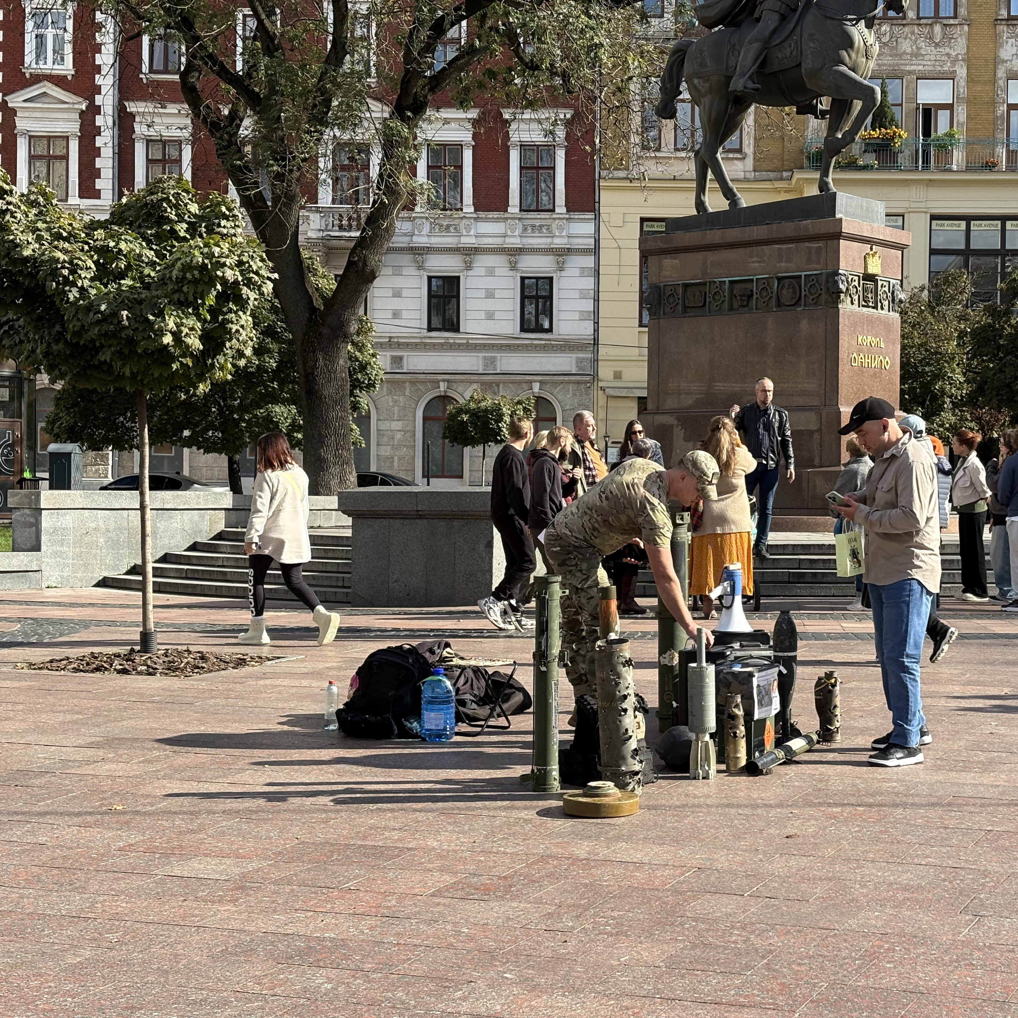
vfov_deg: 27.7
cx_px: 656
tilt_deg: +0.3
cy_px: 514
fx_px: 2063
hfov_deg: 27.6
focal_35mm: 62
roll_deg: -1.0
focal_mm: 5.96
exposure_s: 1/1484
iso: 32
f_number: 1.6
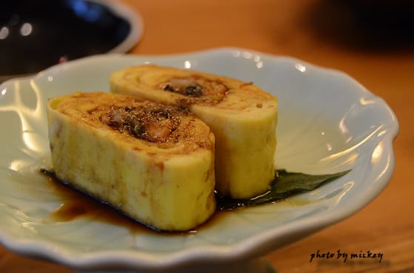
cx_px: 207
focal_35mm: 138
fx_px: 1583
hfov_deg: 14.9
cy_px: 136
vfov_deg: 9.9
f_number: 5.6
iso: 3200
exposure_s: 1/50
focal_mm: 92
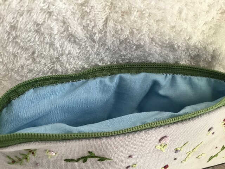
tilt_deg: -61.5
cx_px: 112
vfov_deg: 45.4
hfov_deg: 58.4
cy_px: 84
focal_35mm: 31
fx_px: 201
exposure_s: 1/30
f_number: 2.4
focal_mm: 3.3
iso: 40
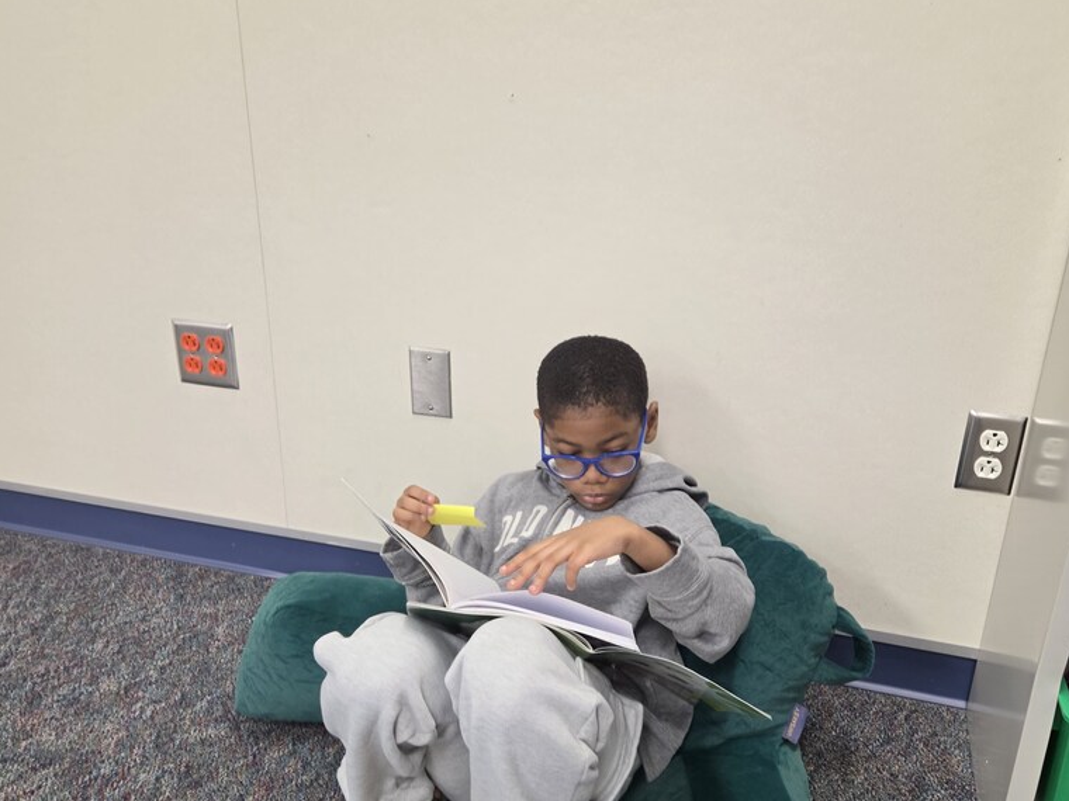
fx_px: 957
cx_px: 534
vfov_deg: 45.4
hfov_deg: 58.4
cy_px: 419
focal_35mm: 31
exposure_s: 1/61
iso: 200
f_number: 1.8
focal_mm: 5.4
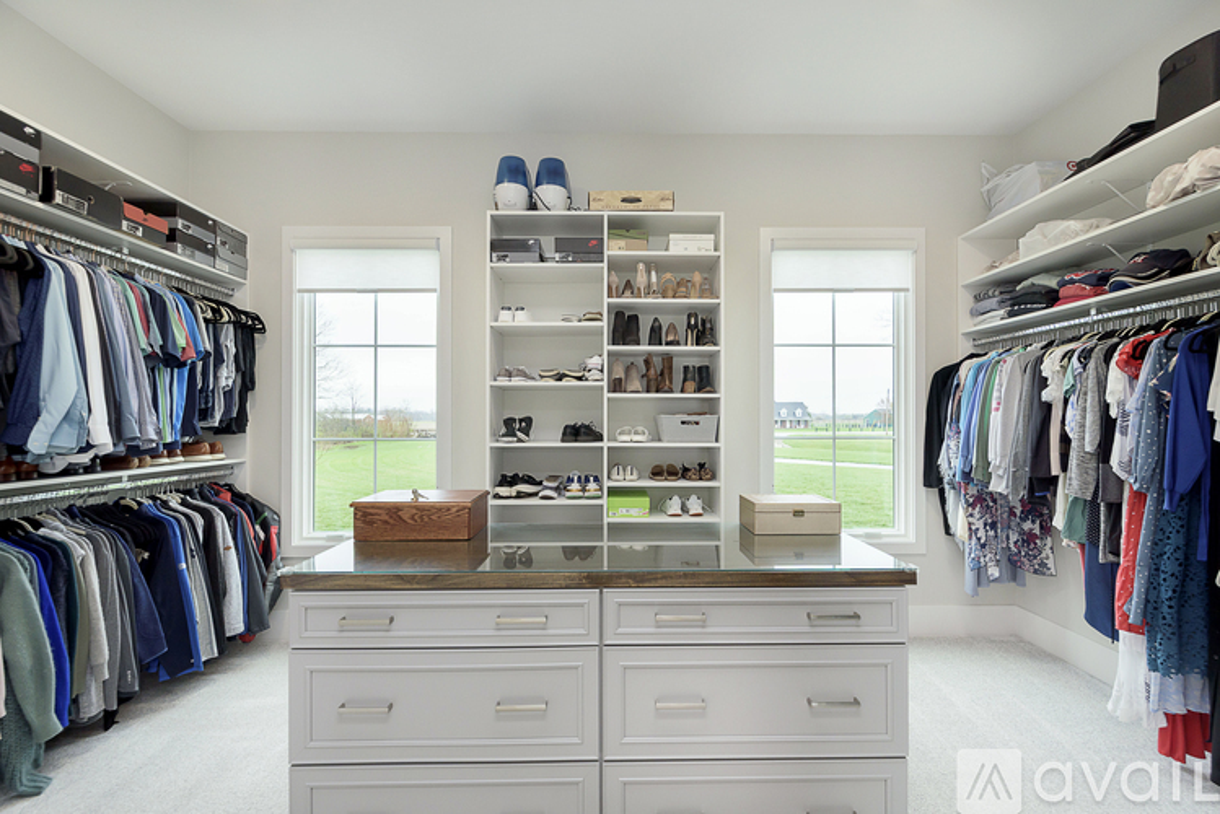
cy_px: 407
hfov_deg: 100.4
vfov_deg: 77.4
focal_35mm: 15
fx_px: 509
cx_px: 610
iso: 320
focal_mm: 15
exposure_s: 1/125
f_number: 5.6
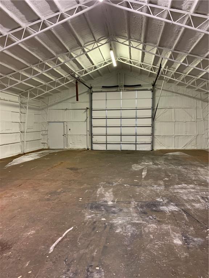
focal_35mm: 26
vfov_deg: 67.3
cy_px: 139
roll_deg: +0.0
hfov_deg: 53.1
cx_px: 104
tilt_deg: +0.8
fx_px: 209
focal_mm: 4.25
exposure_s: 1/60
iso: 250
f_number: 1.8
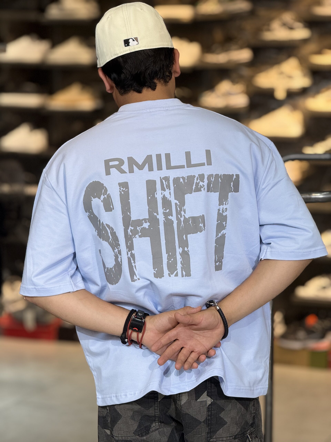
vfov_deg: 16.4
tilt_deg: -6.4
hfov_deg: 12.3
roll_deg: -1.5
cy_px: 221
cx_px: 166
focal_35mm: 120
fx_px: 1530
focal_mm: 15.66
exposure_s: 1/100
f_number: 2.8
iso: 80
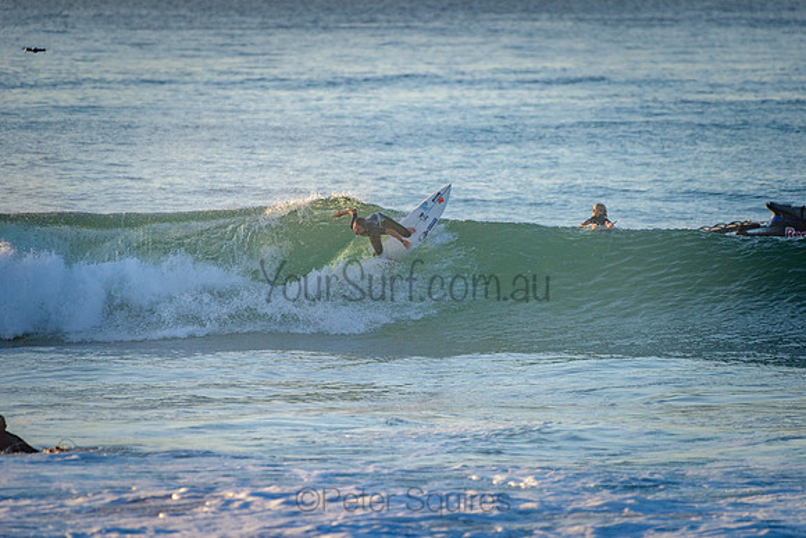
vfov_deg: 2.8
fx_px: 11197
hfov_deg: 4.1
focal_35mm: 500
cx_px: 403
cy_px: 269
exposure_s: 1/2000
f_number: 5.6
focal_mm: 500
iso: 500
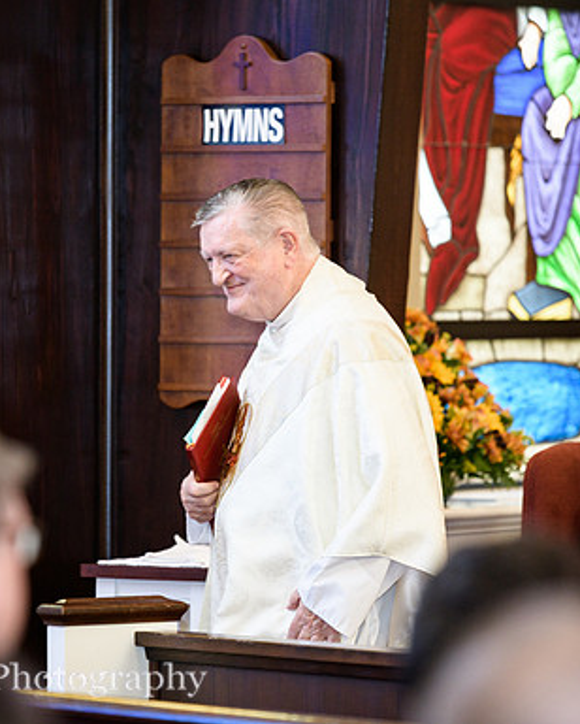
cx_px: 244
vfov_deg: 6.8
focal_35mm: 286
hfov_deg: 5.4
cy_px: 359
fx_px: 6127
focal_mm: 200
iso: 400
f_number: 2.8
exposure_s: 1/160
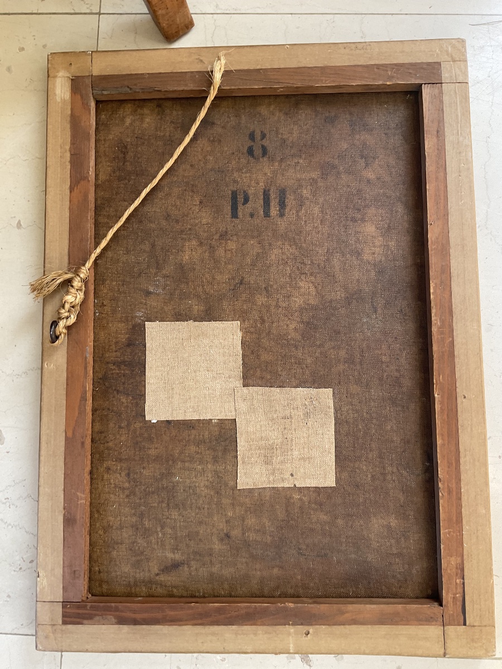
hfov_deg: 48.2
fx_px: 561
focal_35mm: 29
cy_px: 334
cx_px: 251
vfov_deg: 61.7
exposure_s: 1/60
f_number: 1.8
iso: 50
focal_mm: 3
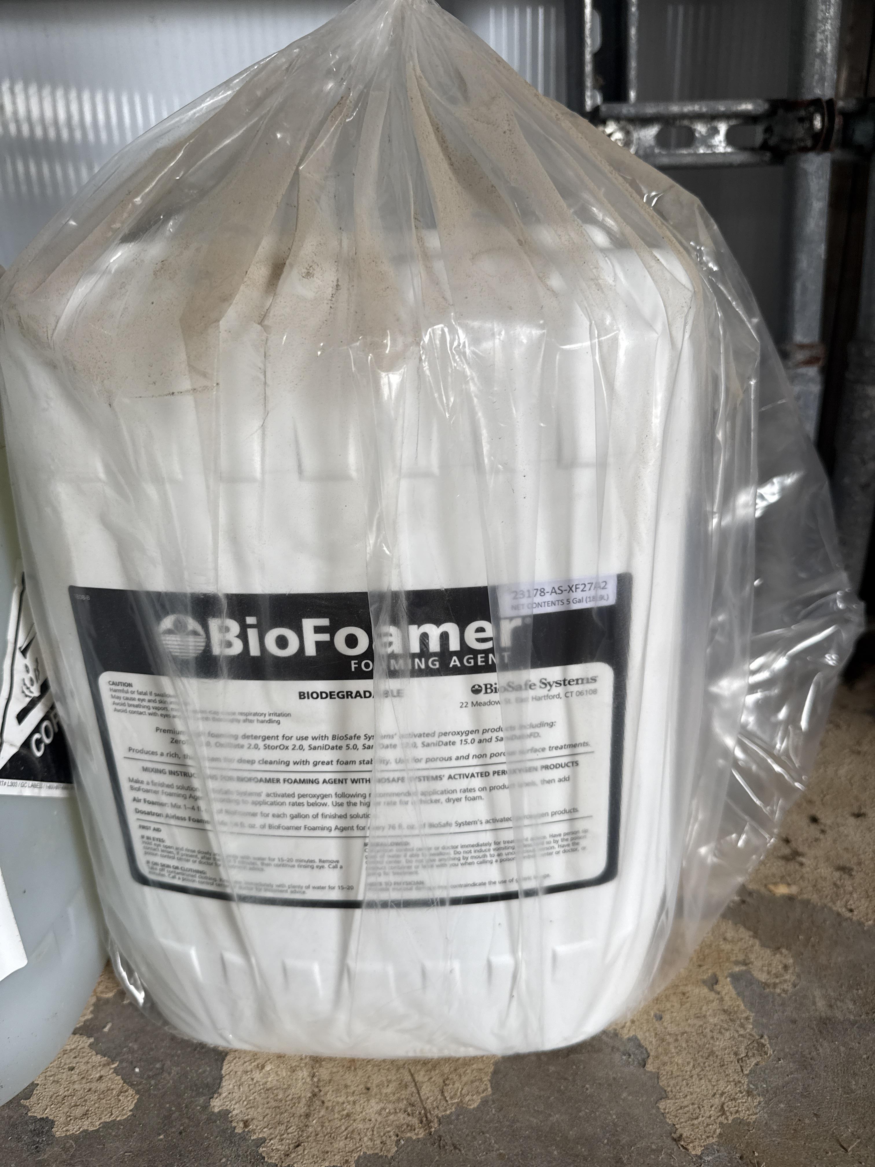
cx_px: 438
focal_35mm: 24
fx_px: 809
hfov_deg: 56.8
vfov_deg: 71.6
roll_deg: +2.4
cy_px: 584
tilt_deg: -21.5
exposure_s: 1/121
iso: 80
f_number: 1.78
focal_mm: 6.76
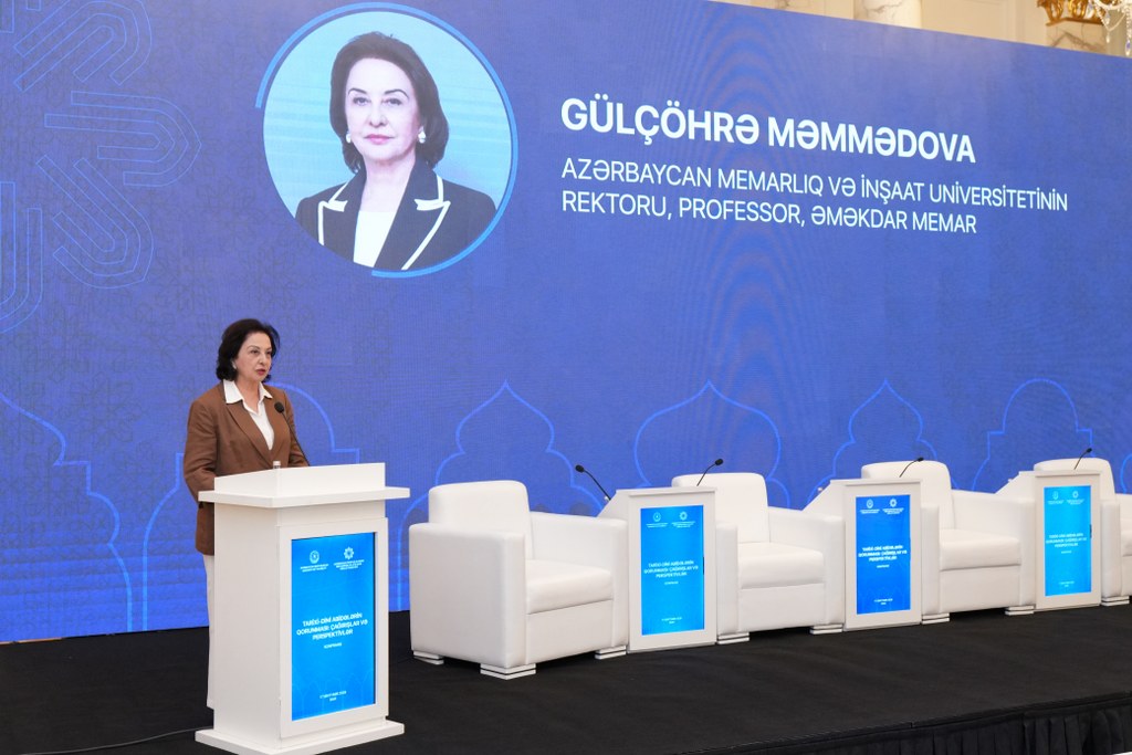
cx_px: 566
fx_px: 1352
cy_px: 378
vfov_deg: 31.2
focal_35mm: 43
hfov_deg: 45.4
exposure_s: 1/160
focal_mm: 29
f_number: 3.5
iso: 2500
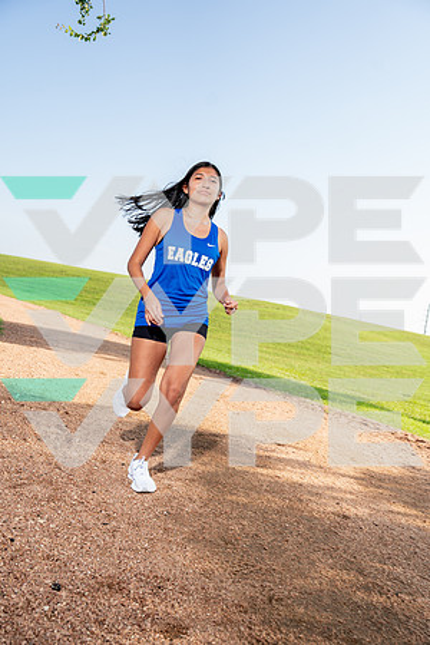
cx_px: 215
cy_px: 322
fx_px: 591
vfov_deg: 57.2
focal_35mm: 33
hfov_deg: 40.0
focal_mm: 33
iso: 100
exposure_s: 1/250
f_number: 4
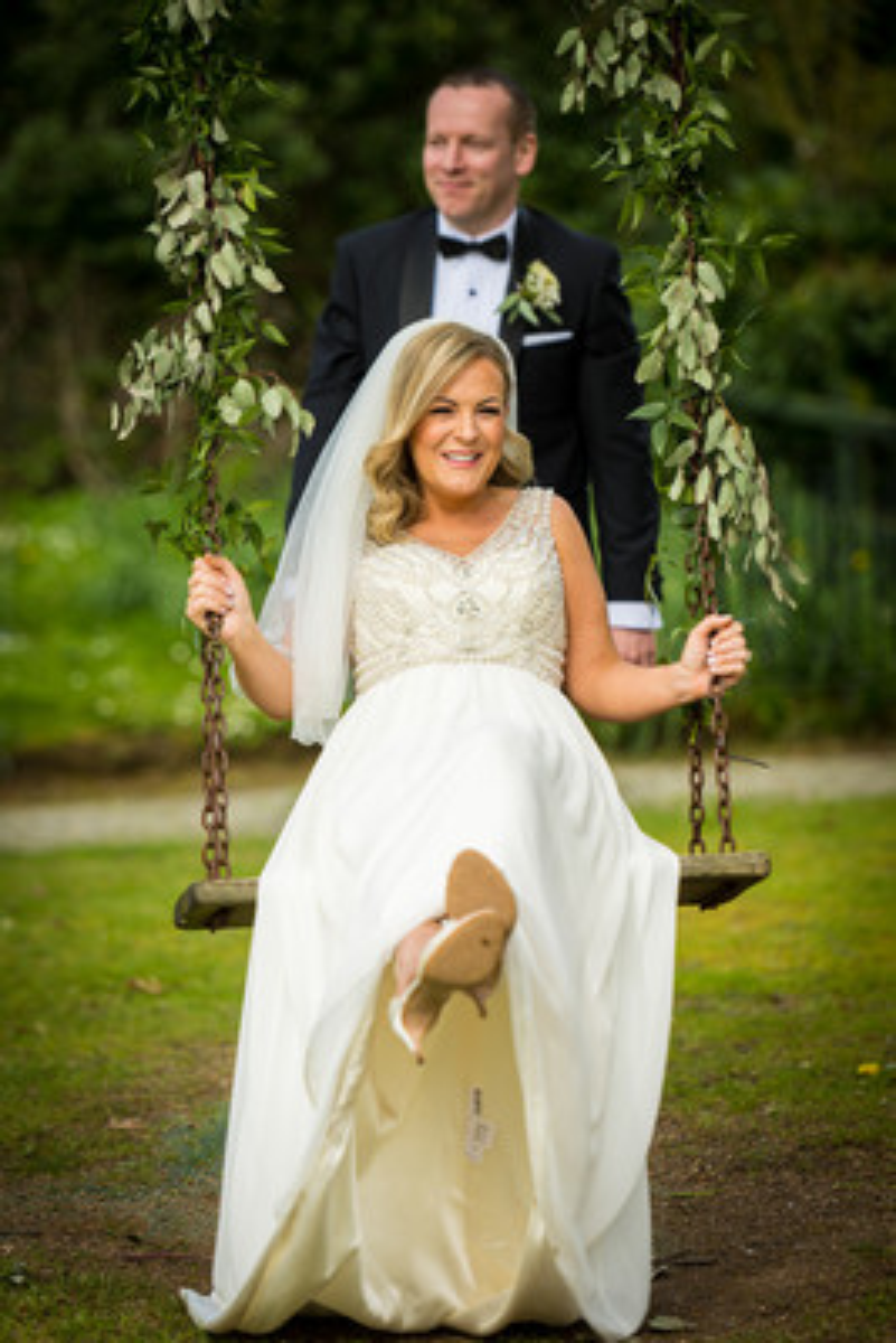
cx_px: 448
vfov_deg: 13.2
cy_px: 672
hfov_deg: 8.9
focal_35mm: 155
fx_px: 5781
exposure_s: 1/500
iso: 100
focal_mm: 155
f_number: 2.8
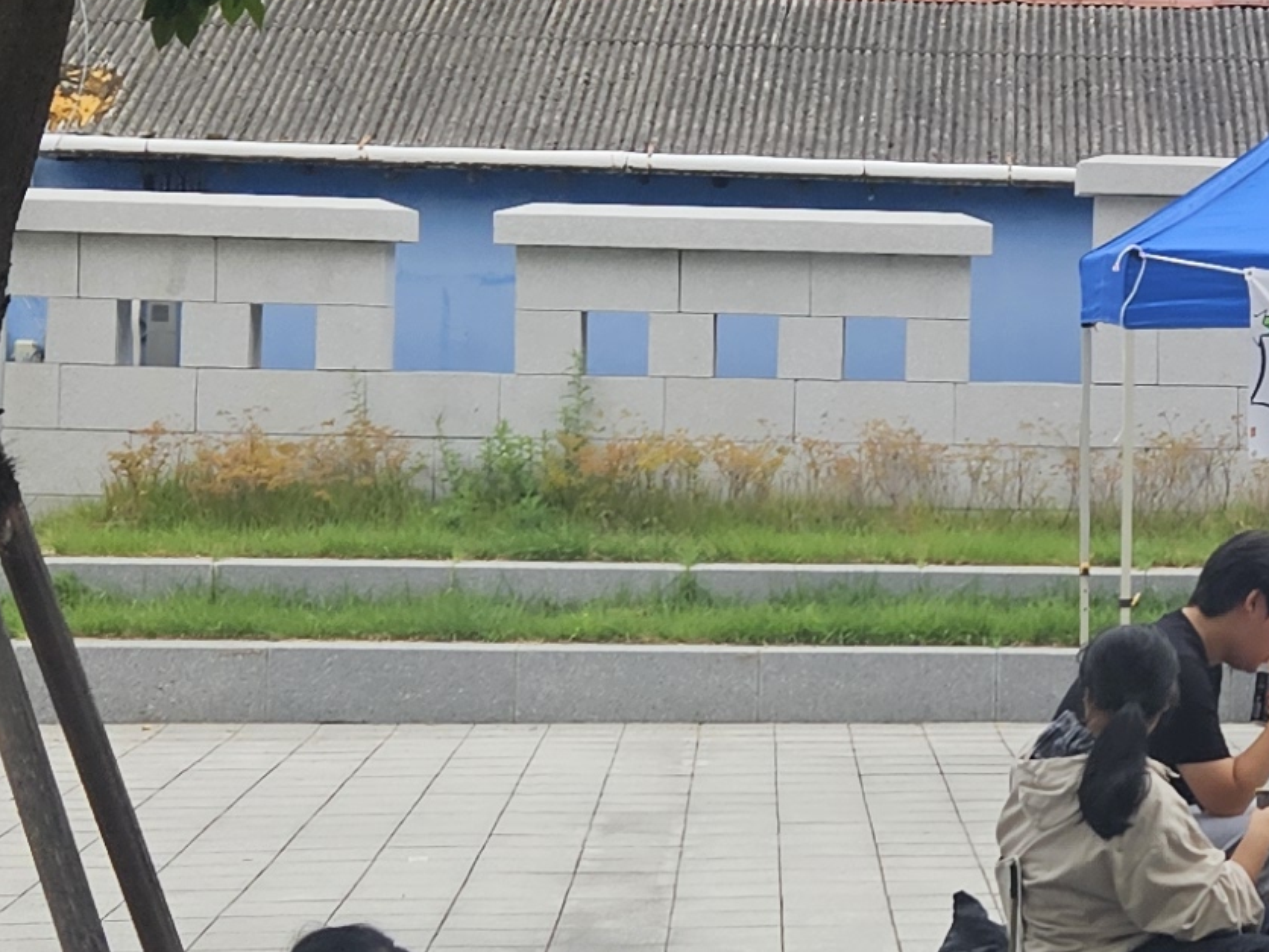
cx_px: 1541
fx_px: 4033
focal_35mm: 110
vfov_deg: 13.5
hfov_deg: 17.1
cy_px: 387
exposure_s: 1/221
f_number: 1.8
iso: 40
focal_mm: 5.4
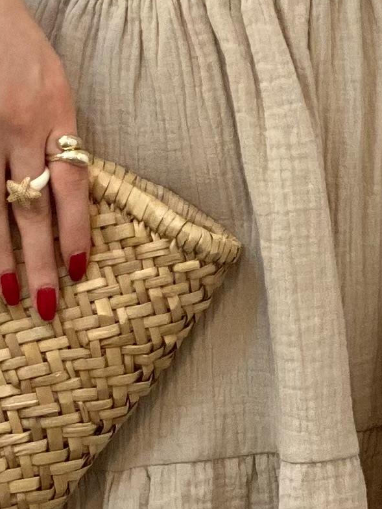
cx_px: 197
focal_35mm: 267
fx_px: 3928
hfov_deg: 5.6
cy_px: -184
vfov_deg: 7.3
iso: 100
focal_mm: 6
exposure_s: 1/122
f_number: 2
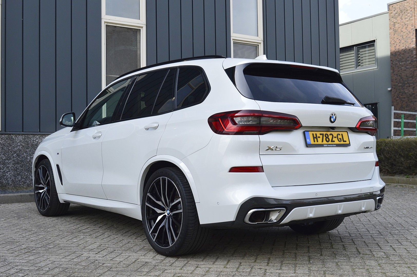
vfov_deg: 29.8
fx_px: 521
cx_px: 208
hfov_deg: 43.6
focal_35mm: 45
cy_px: 138
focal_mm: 30
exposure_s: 1/320
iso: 400
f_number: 10
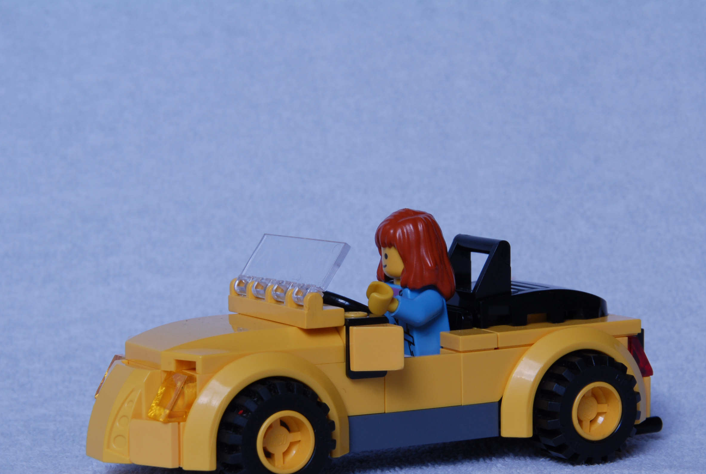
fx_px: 2535
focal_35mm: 129
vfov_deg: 10.7
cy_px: 291
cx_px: 380
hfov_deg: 15.9
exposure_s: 1/30
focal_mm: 70
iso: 200
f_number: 18
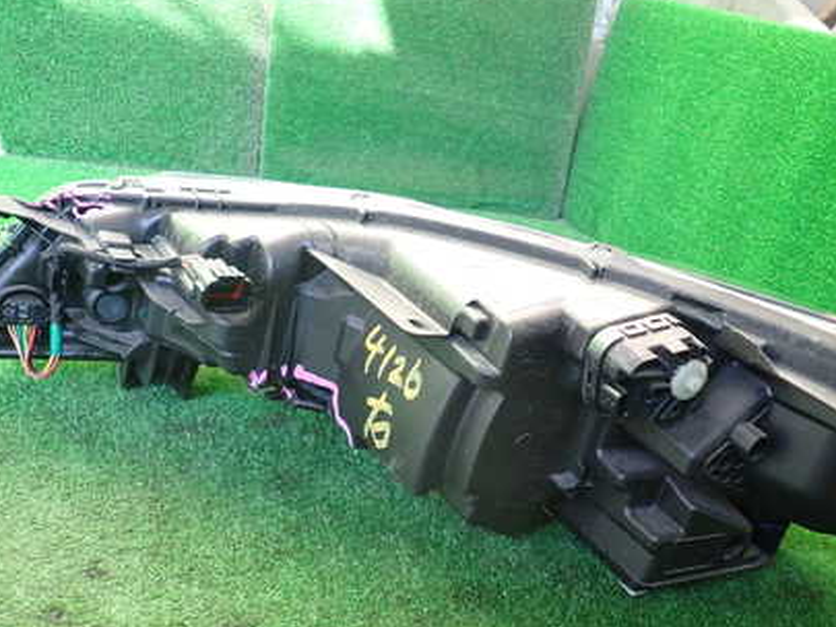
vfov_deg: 38.5
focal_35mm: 37
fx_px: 894
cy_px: 386
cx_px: 537
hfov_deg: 49.5
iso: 200
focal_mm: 4.5
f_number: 2
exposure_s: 1/100
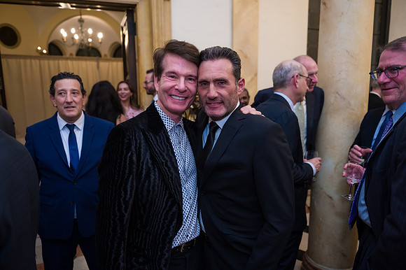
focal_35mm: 26
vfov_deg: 49.5
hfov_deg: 69.4
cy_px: 135
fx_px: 293
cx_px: 203
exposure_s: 1/125
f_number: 3.2
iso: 1600
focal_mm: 26
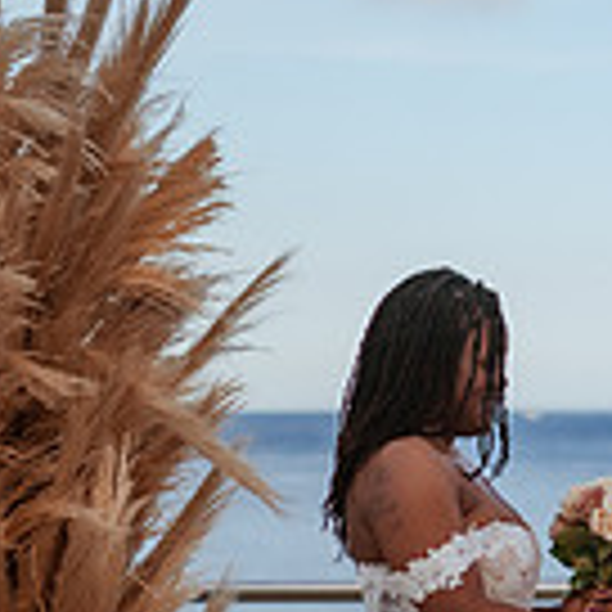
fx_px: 2880
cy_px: 675
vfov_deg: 11.9
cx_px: 696
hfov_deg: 11.9
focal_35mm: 144
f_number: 1.4
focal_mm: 35
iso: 320
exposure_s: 1/8000
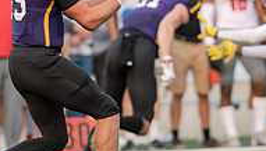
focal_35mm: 953
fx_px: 6730
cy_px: -20
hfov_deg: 2.3
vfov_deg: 1.3
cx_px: 102
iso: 800
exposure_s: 1/1000
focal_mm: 300
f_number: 3.5
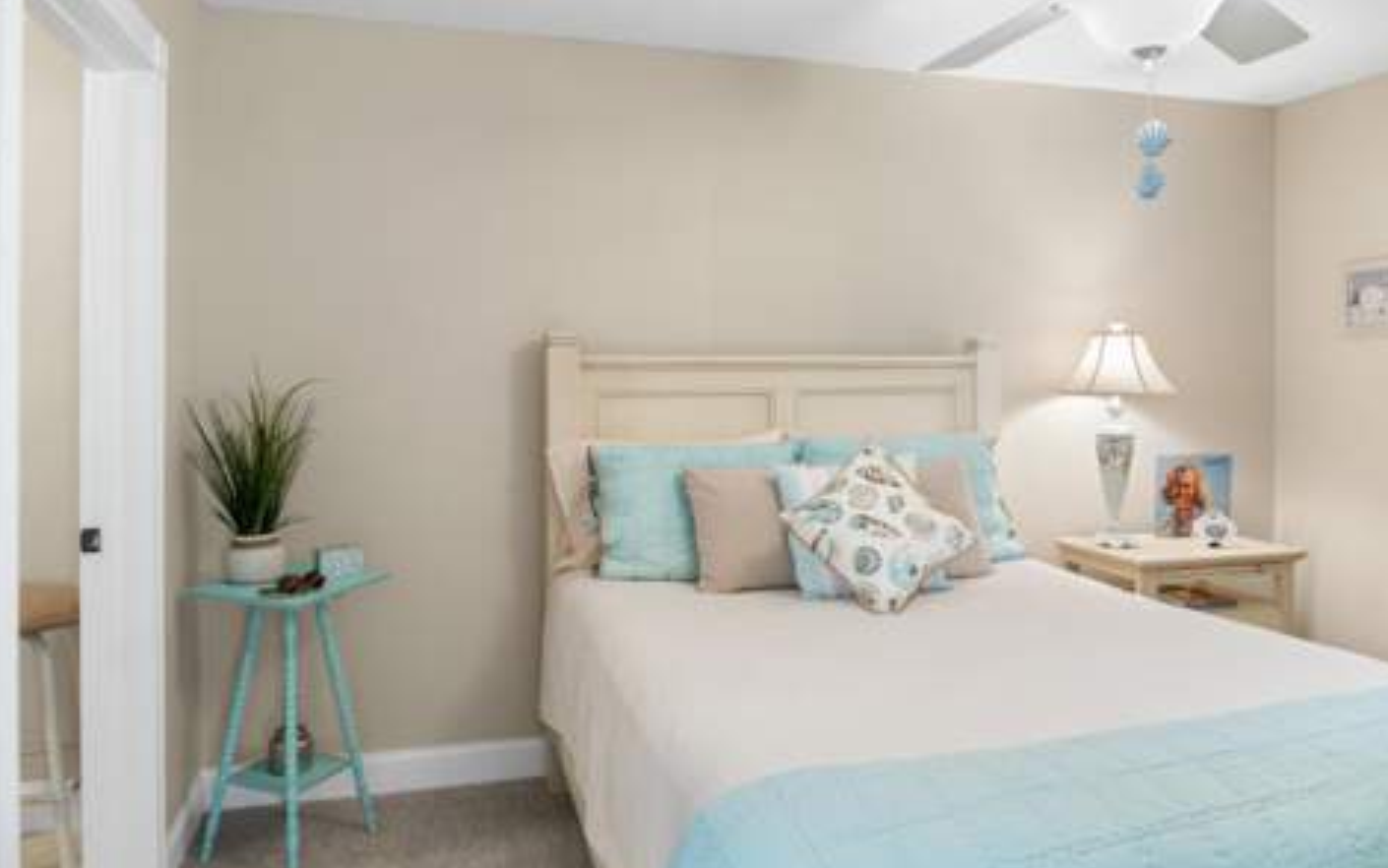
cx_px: 694
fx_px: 946
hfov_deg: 72.5
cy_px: 422
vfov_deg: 49.3
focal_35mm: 25
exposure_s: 1/5
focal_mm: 16
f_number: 8
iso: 320
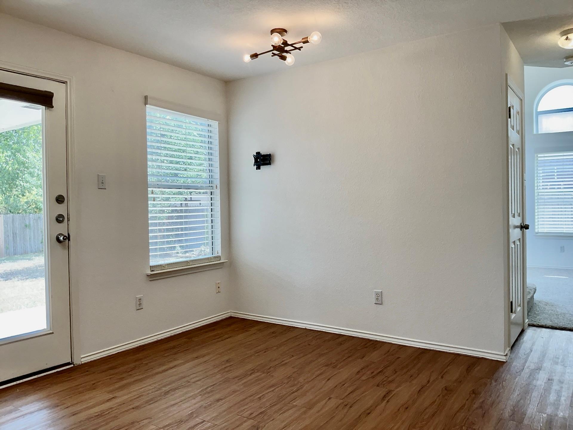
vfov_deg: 51.4
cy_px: 215
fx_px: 447
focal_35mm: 27
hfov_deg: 65.3
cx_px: 286
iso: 25
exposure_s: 1/120
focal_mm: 3
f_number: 1.8
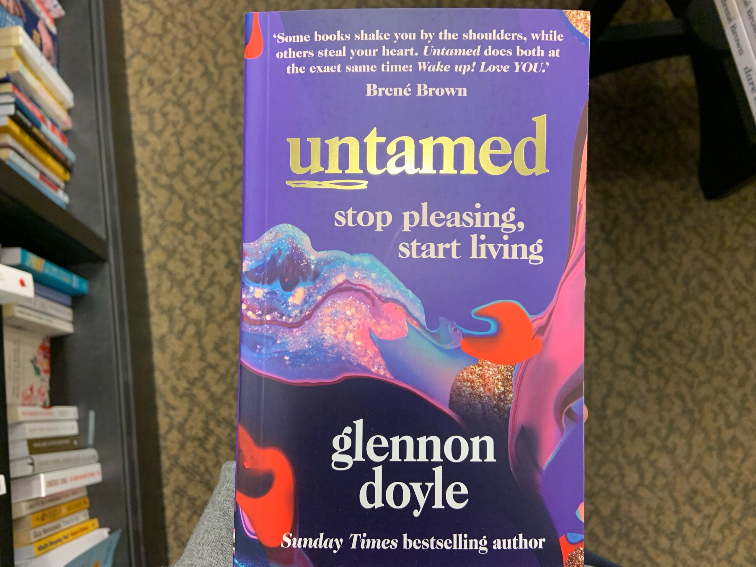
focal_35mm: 26
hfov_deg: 67.3
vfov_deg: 53.1
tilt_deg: -76.9
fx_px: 568
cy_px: 284
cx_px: 378
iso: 160
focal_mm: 4.25
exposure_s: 1/50
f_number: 1.8
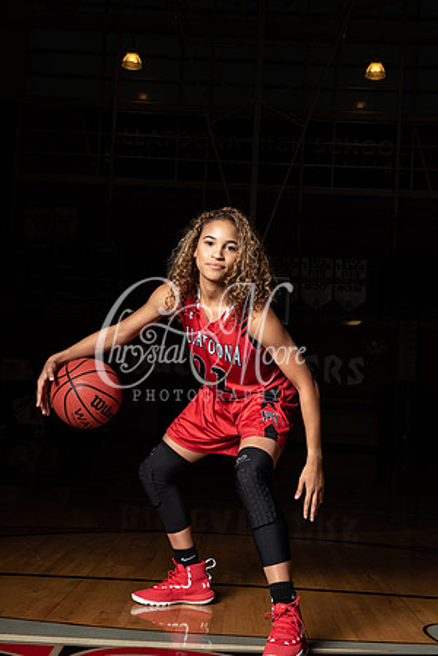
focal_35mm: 56
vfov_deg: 35.6
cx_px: 219
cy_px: 328
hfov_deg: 24.2
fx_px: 1022
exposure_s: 1/200
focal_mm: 56
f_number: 14
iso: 320
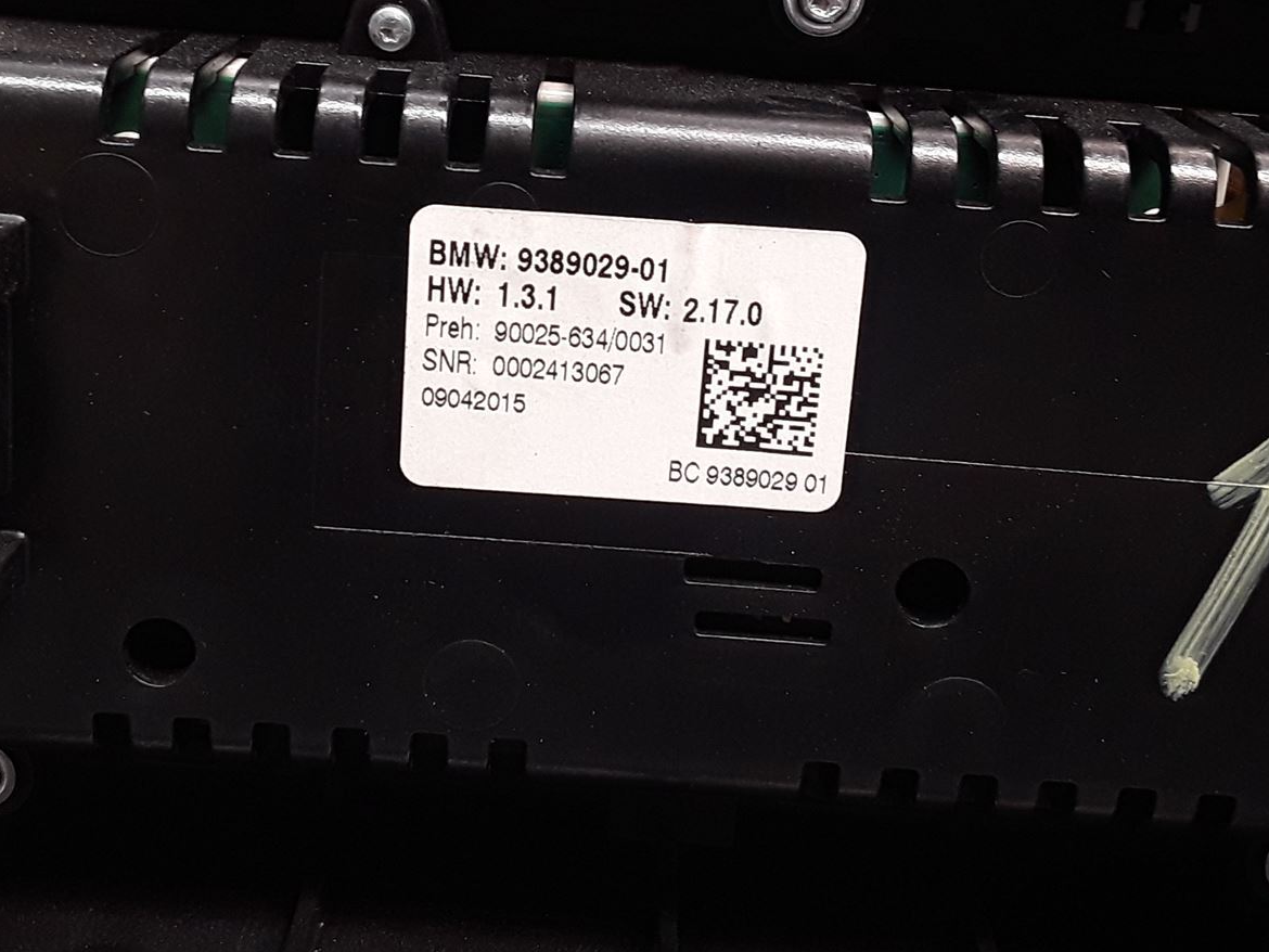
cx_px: 585
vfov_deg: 29.4
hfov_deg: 38.9
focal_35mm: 49
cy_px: 294
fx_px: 1797
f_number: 1.9
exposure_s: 1/50
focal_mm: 2.91
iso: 100
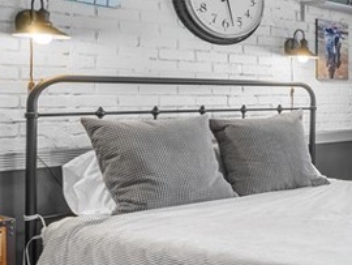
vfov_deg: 28.5
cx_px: 545
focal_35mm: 51
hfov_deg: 26.0
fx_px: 519
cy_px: 99
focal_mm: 14
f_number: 9
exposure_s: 1/1.67
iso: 125
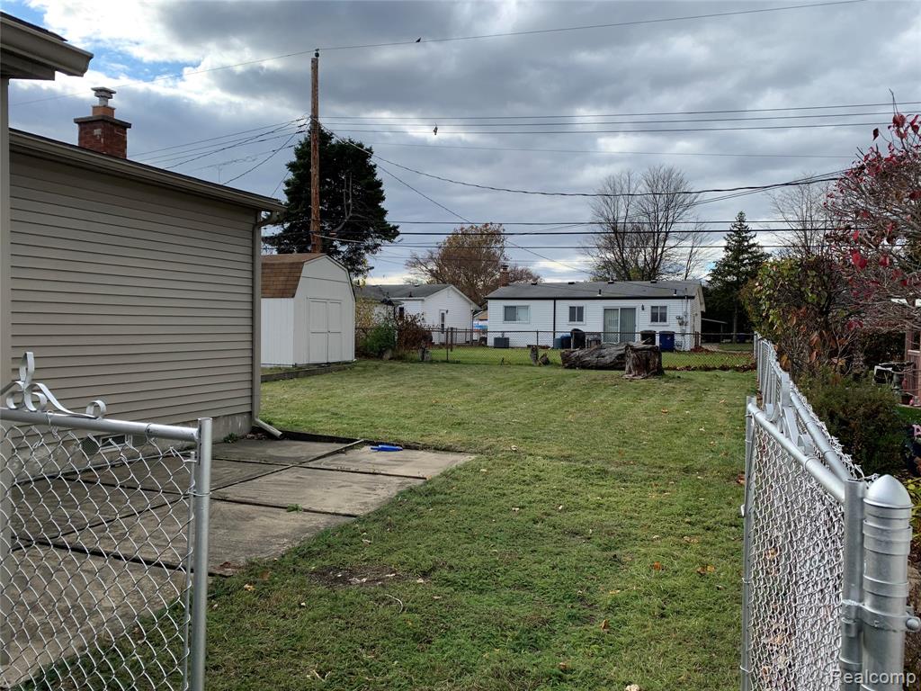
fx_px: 692
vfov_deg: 53.1
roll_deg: -1.2
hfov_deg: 67.3
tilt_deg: -1.0
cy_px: 346
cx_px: 460
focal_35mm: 26
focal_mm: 4.25
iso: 25
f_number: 1.8
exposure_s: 1/1250
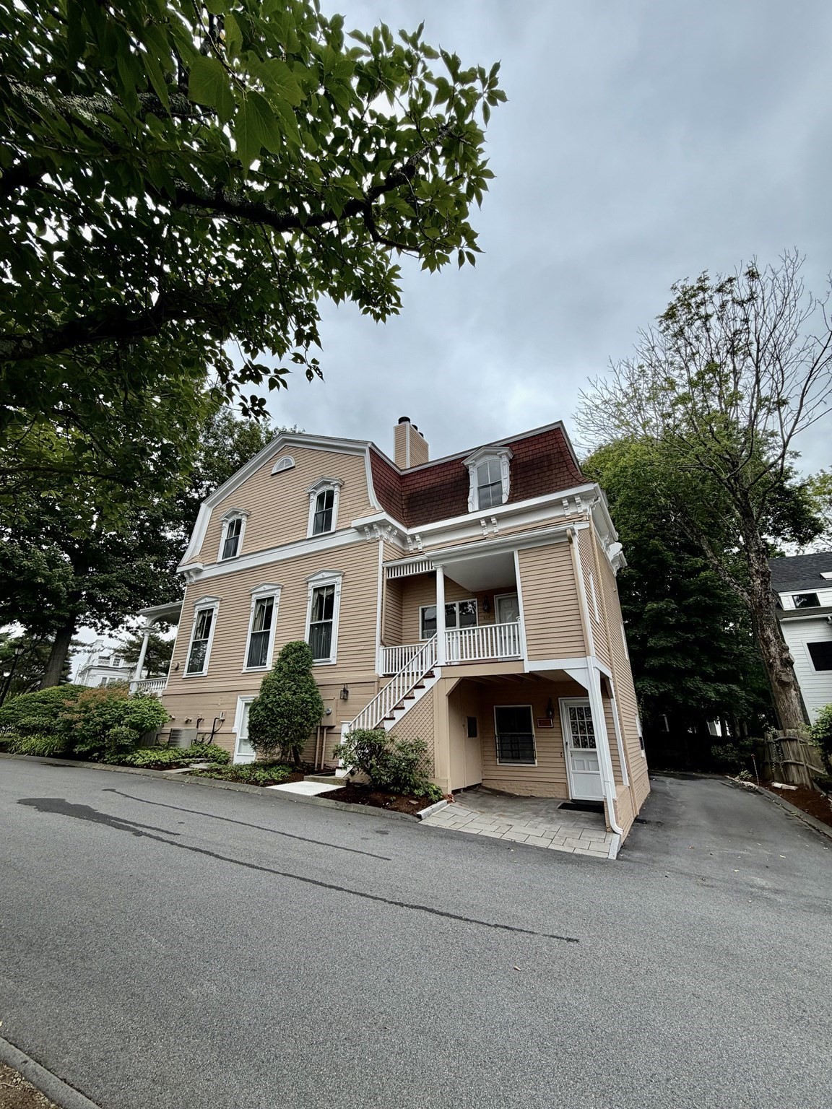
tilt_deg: +23.1
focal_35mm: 14
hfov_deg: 85.7
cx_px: 416
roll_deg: -0.3
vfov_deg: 102.1
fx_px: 449
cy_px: 554
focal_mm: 2.22
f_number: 2.2
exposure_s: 1/770
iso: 25
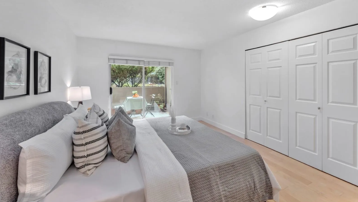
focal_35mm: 15
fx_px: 142
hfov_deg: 103.0
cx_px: 181
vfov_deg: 69.8
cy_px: 81
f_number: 8
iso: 400
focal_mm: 14
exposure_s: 1/20
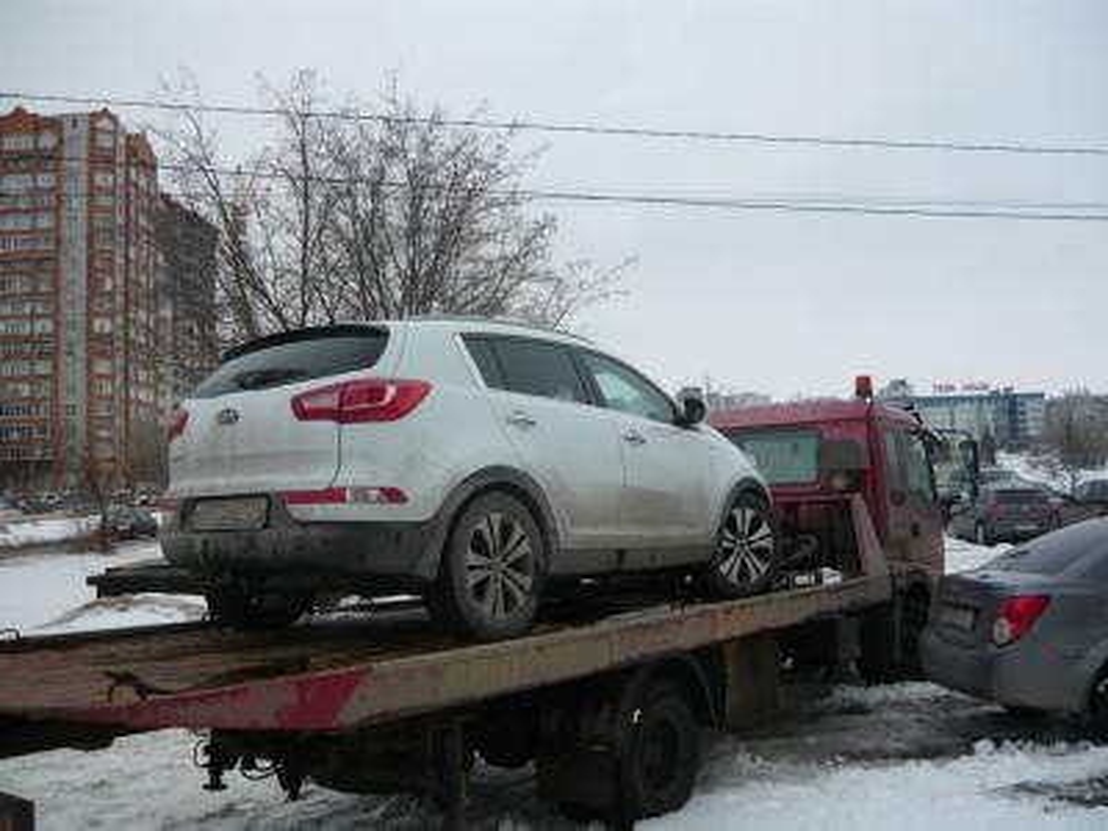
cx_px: 554
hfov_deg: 55.4
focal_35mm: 33
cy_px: 416
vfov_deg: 42.9
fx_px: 1056
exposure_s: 1/500
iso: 100
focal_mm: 5.5
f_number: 2.8
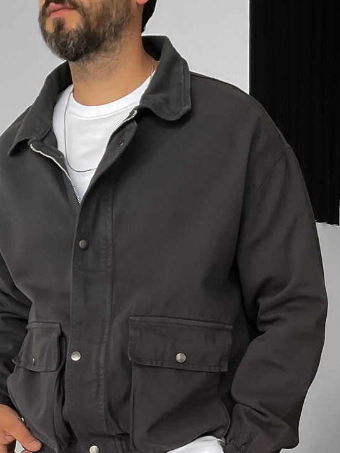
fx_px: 838
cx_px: 218
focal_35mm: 64
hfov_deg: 22.9
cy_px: 484
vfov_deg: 27.9
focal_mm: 3
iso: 25
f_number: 1.8
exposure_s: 1/120
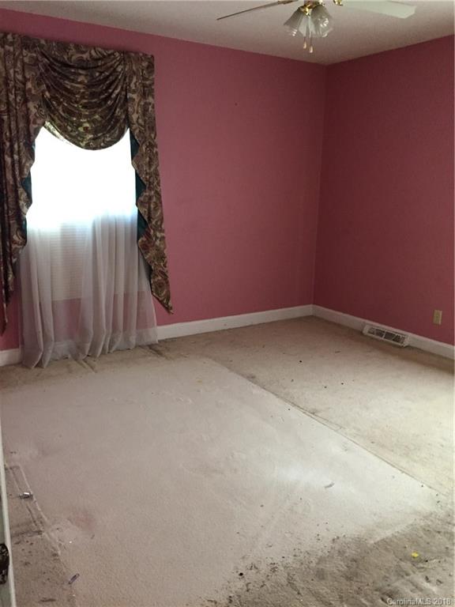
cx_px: 228
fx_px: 508
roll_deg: -1.8
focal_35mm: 29
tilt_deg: -11.4
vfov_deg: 61.7
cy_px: 304
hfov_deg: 48.2
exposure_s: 1/24
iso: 250
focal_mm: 4.15
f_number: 2.2
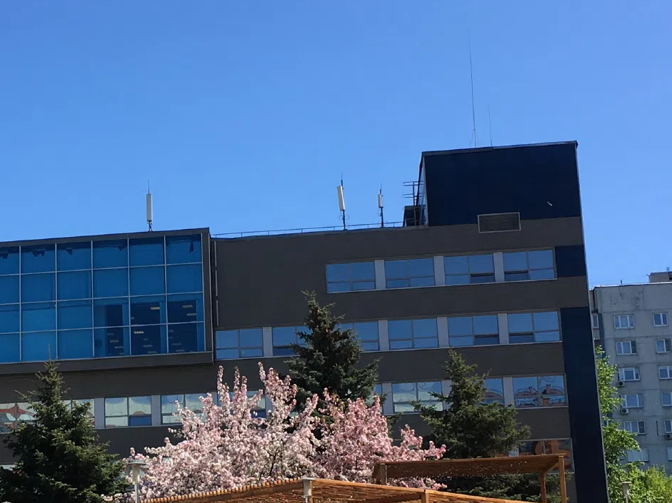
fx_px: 1436
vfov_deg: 19.8
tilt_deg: +12.9
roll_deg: +2.3
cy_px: 347
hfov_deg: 25.8
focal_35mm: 74
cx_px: 124
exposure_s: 1/1054
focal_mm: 4.15
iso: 25
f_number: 2.2
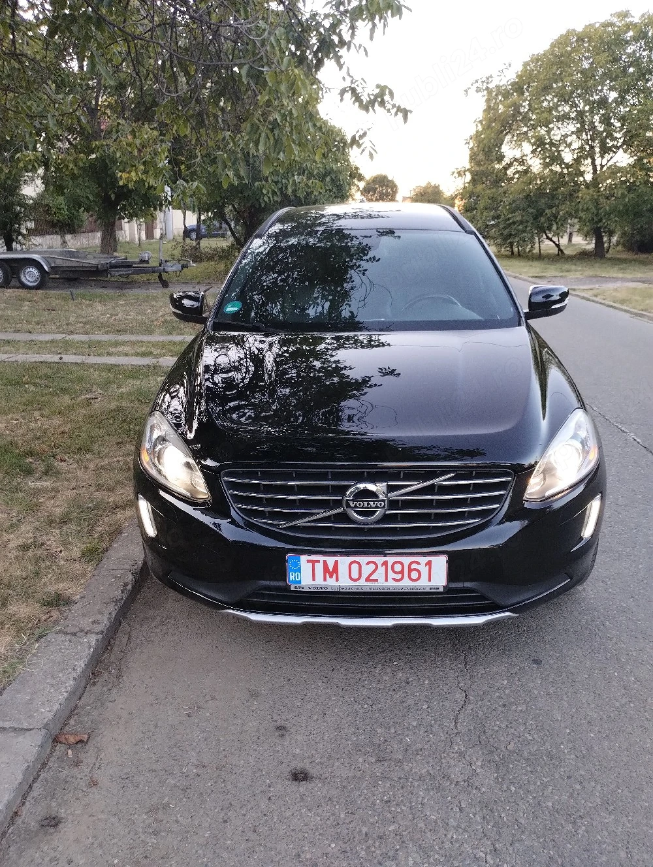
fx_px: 702
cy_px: 434
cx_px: 326
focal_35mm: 28
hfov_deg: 49.9
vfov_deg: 63.4
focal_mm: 4.27
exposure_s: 1/50
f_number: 1.8
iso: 240
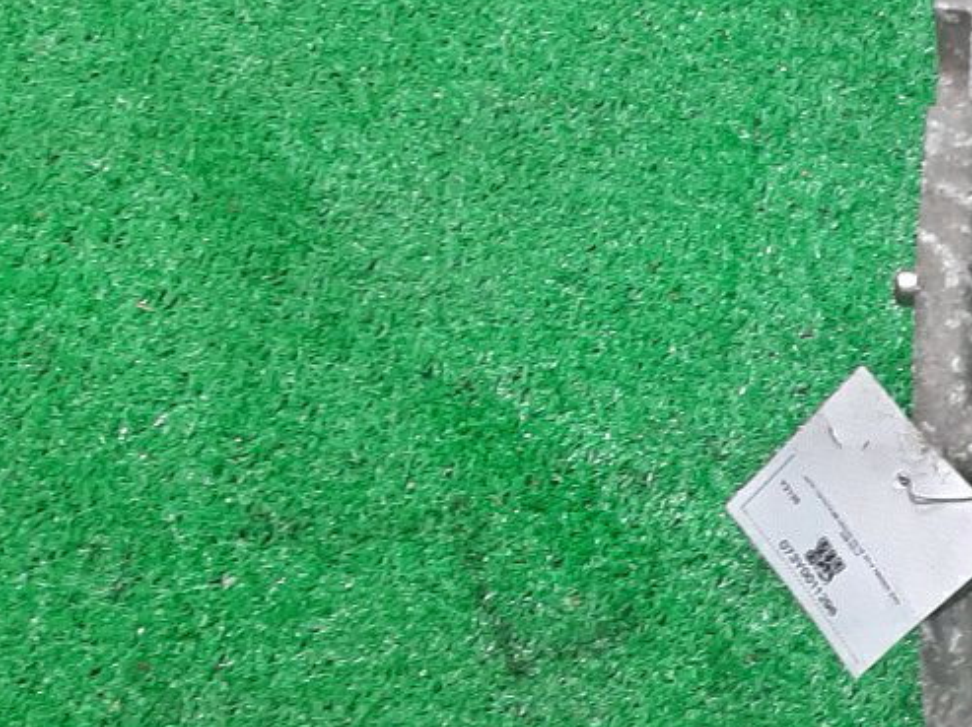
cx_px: 1368
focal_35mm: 76
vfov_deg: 19.3
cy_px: 426
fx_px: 2132
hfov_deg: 22.2
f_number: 1.7
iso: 107
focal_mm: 3.93
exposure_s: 1/50
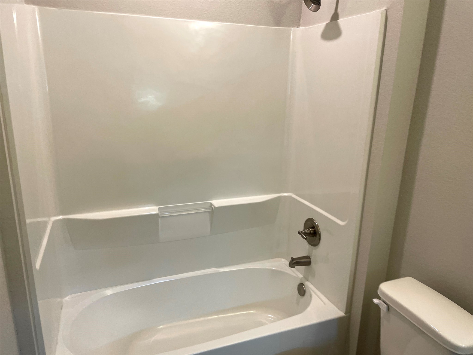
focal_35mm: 26
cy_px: 178
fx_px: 355
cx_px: 236
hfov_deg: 67.3
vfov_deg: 53.1
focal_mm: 4.2
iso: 64
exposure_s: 1/60
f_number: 1.6
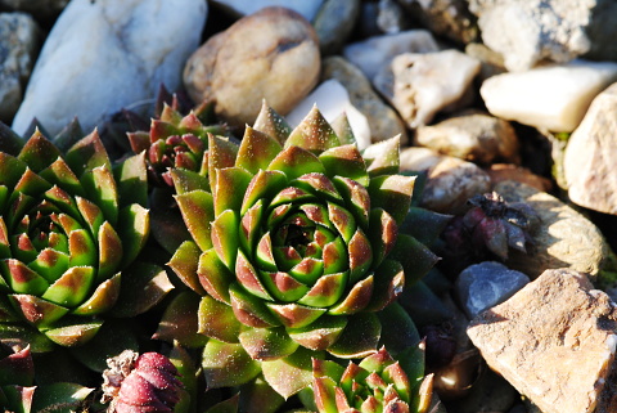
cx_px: 308
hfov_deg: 16.1
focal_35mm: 128
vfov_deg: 10.8
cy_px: 206
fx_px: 2187
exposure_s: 1/80
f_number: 9
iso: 200
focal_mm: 85
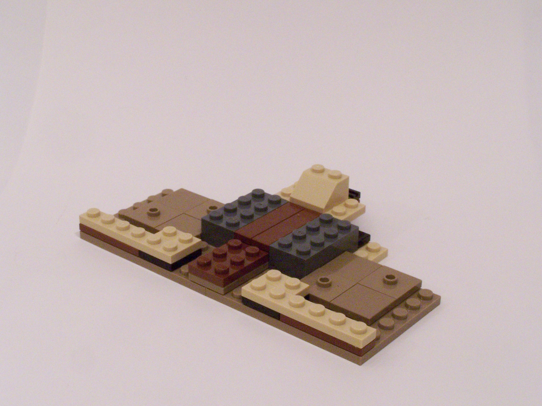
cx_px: 271
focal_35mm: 67
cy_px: 203
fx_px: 1049
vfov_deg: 21.9
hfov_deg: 29.0
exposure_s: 1/4
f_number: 8
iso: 400
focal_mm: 11.1
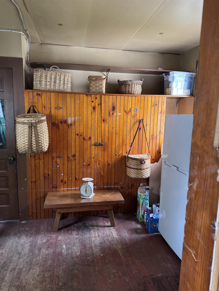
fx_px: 202
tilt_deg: -8.4
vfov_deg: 71.6
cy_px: 146
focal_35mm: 24
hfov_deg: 56.8
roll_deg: -1.7
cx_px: 110
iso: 500
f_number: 1.78
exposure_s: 1/60
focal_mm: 6.76
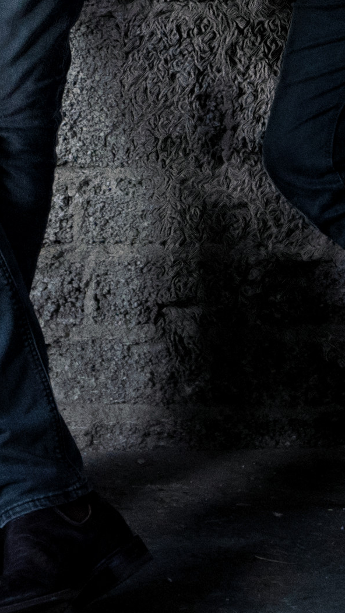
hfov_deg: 5.8
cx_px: -94
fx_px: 3400
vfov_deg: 10.0
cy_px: -336
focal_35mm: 209
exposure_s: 1/200
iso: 1250
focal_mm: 35
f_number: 4
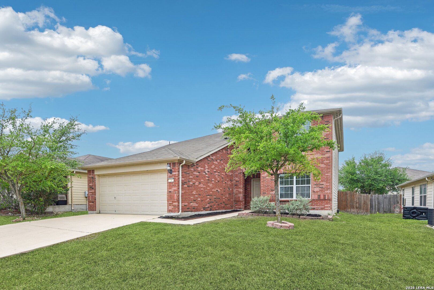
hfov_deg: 86.9
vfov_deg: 64.6
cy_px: 145
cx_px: 217
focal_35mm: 19
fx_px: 229
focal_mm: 19
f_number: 8
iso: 400
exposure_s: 1/500
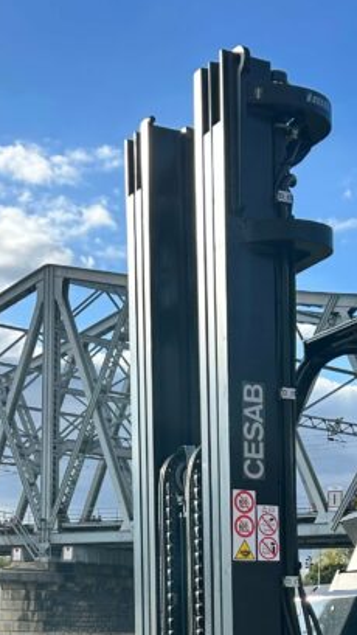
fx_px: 1195
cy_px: 590
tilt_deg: +1.8
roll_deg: -1.3
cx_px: 286
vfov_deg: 28.4
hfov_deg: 16.9
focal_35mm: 71
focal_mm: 5.7
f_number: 1.5
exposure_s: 1/1266
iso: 50
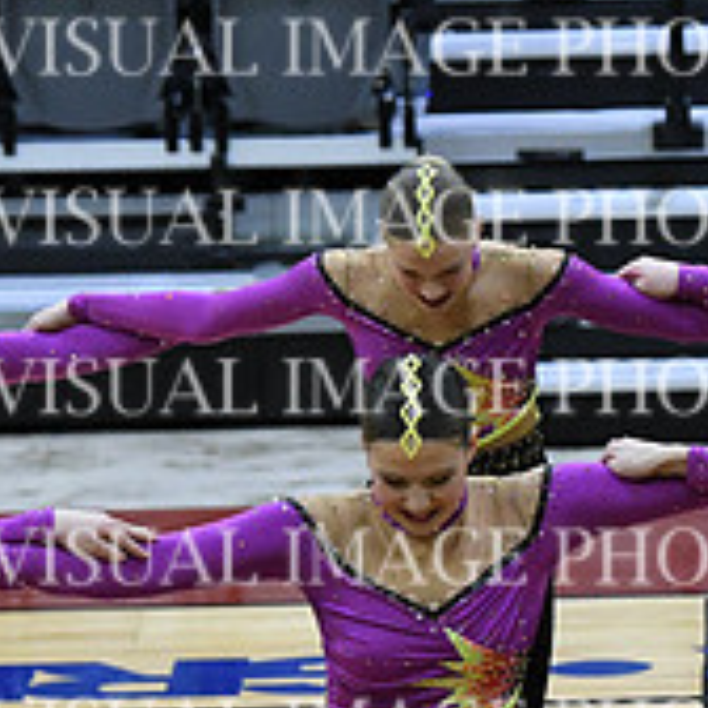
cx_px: 531
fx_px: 11848
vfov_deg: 3.4
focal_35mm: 512
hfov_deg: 3.4
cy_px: 811
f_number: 4
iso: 5000
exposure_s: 1/400
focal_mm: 116
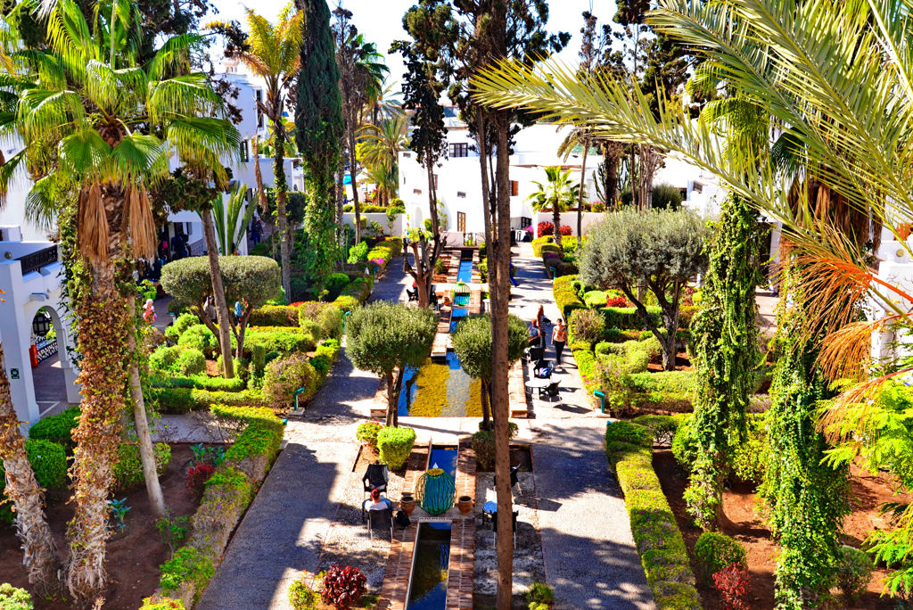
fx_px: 837
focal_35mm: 33
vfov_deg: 40.0
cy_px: 305
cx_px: 456
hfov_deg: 57.2
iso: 320
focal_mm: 22
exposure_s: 1/250
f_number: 7.1
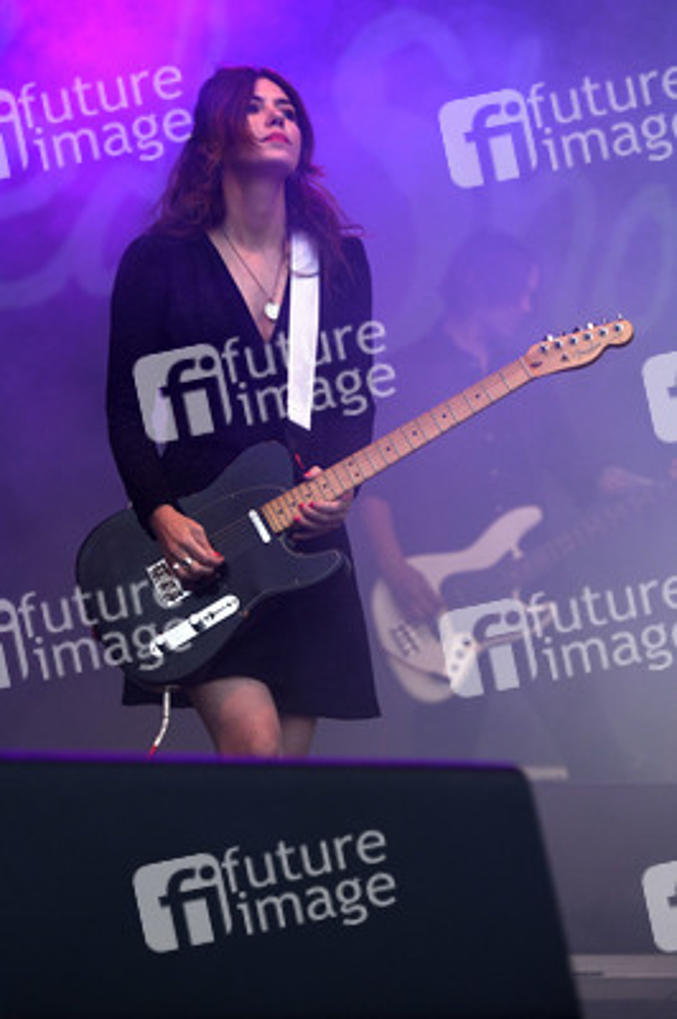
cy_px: 510
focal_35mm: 110
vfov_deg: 18.6
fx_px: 3108
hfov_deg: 12.4
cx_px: 338
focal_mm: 110
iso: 1250
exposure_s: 1/320
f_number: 3.5
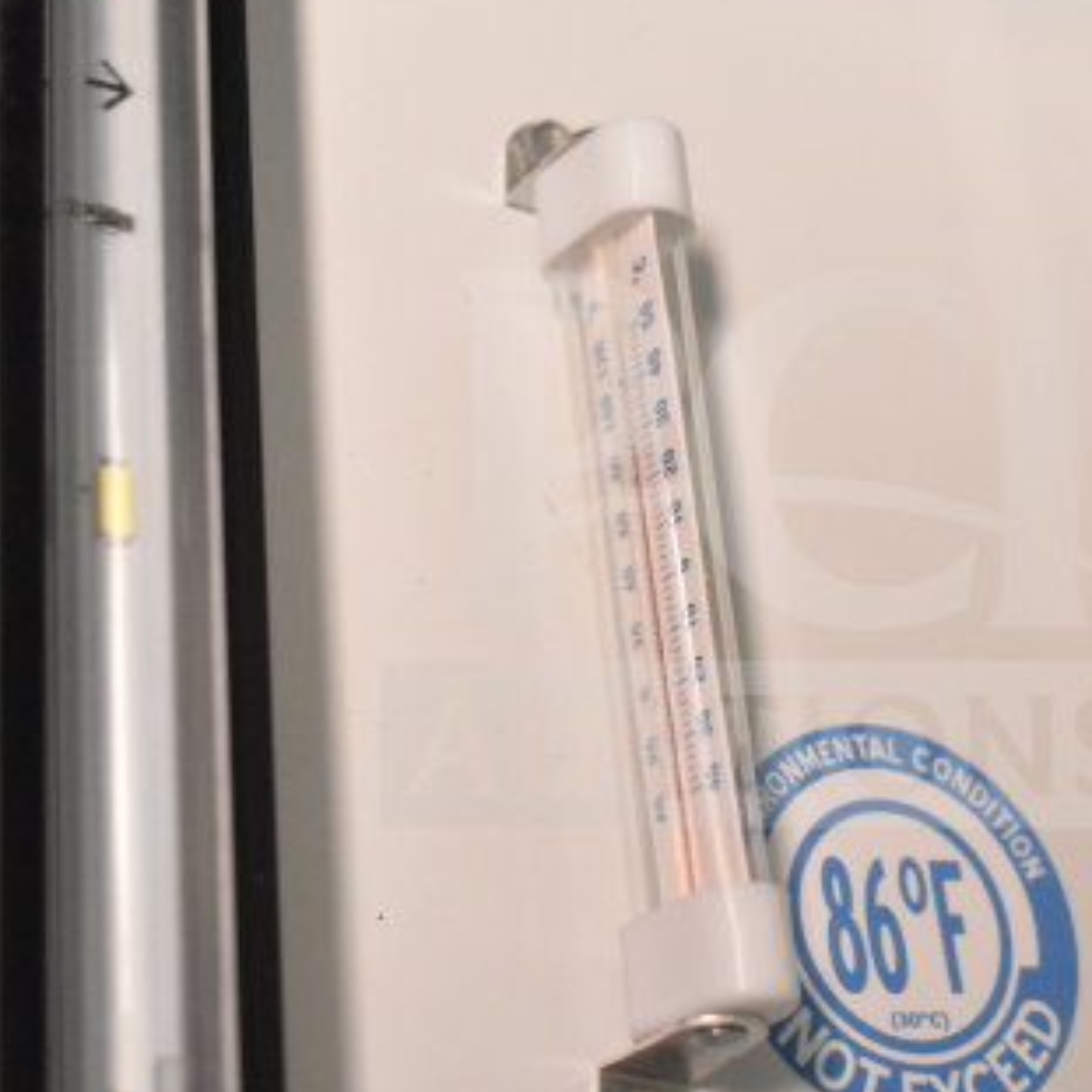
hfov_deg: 18.2
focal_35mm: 95
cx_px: 772
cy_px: 550
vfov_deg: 18.3
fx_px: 3391
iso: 6400
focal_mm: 38
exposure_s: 1/160
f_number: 6.3
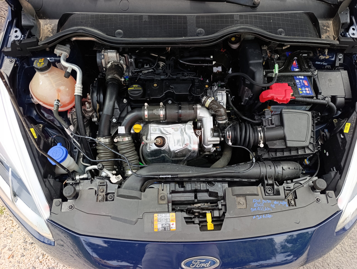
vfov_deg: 59.0
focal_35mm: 23
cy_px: 134
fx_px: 238
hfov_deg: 73.8
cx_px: 178
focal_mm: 6.14
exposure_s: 1/124
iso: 50
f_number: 1.6
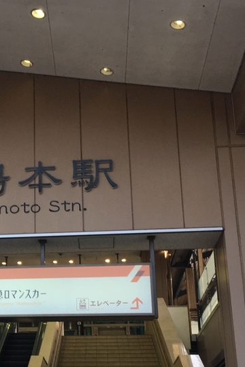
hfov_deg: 19.6
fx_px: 684
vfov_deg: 29.9
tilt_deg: +16.9
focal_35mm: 67
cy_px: 243
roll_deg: -0.4
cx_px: -15
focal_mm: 4.15
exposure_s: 1/120
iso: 40
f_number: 2.2
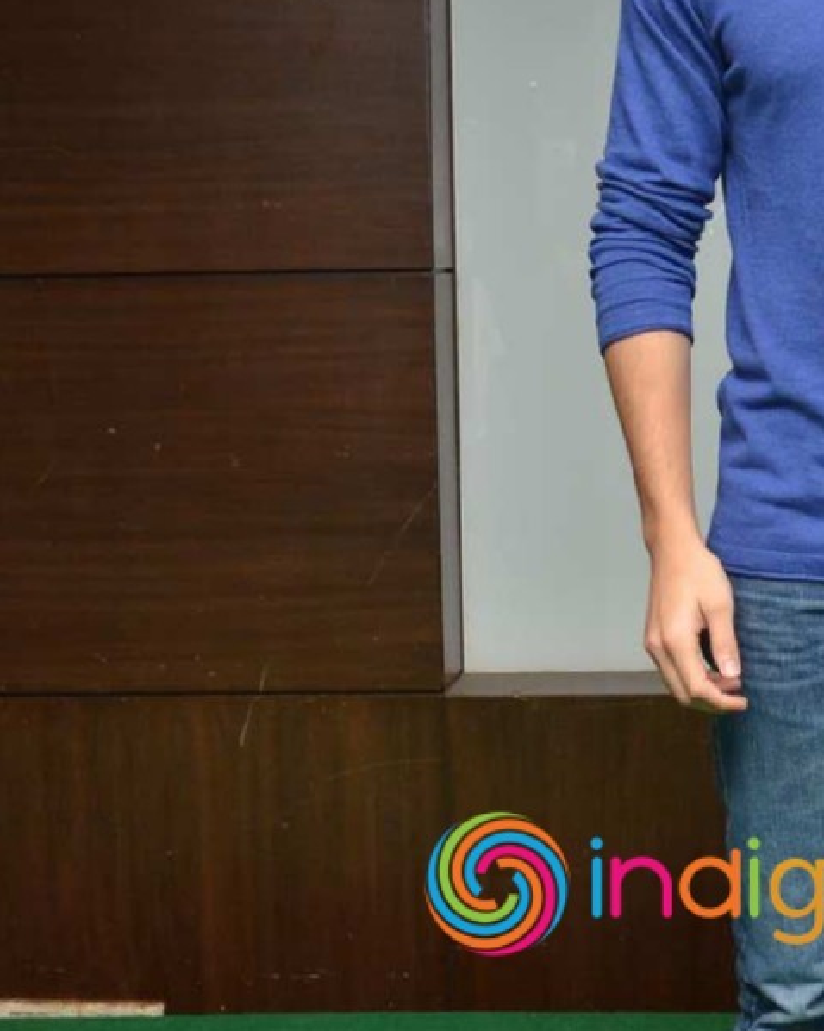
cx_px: 805
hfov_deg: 19.2
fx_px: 2379
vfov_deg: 24.4
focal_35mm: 78
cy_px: 368
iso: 1250
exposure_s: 1/125
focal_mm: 22
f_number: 5.6
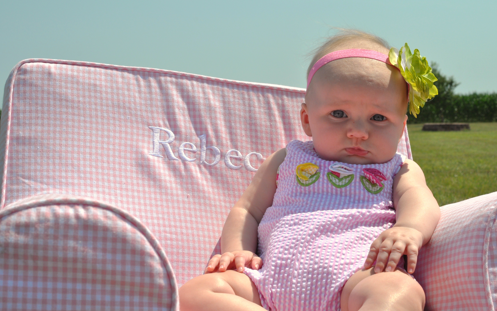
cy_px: 162
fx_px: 725
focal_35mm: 54
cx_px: 249
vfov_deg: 24.2
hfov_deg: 37.8
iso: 200
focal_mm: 35
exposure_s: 1/500
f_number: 11
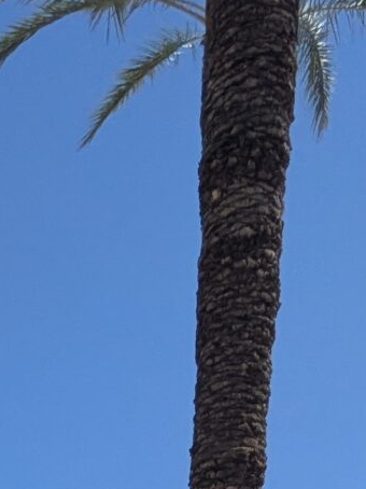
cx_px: -107
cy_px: 1117
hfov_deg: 17.5
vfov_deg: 15.7
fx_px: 1115
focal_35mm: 79
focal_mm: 1.85
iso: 49
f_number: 2.2
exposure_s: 1/2404
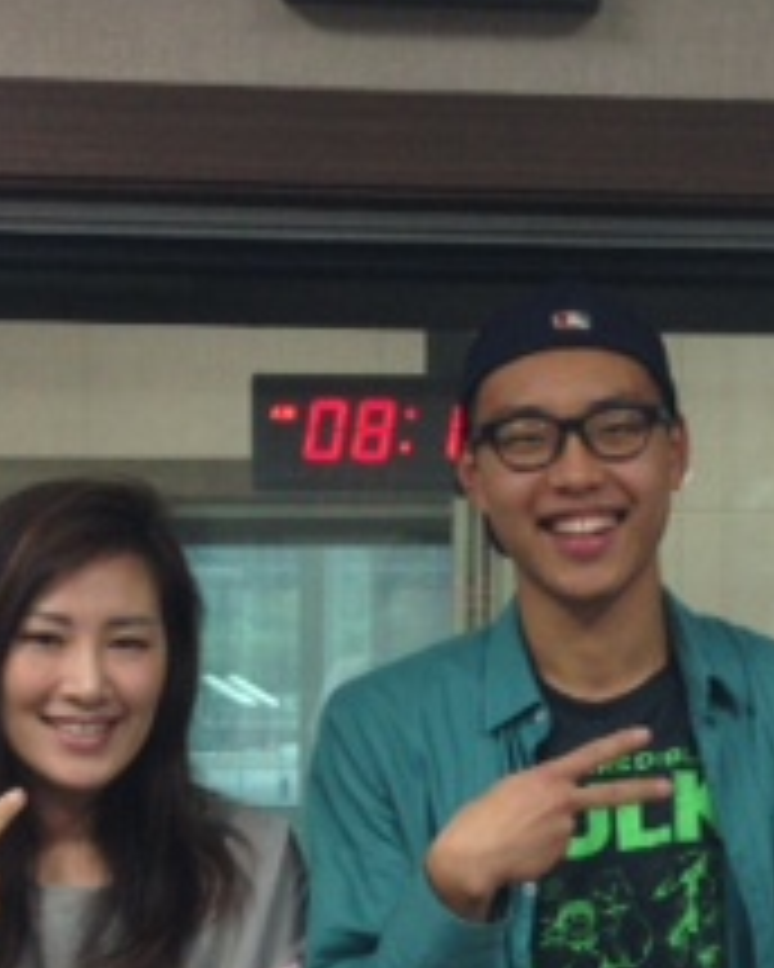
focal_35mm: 96
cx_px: 612
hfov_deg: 15.9
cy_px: 815
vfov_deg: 19.7
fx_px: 2749
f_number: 2.4
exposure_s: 1/20
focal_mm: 4.12
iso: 80
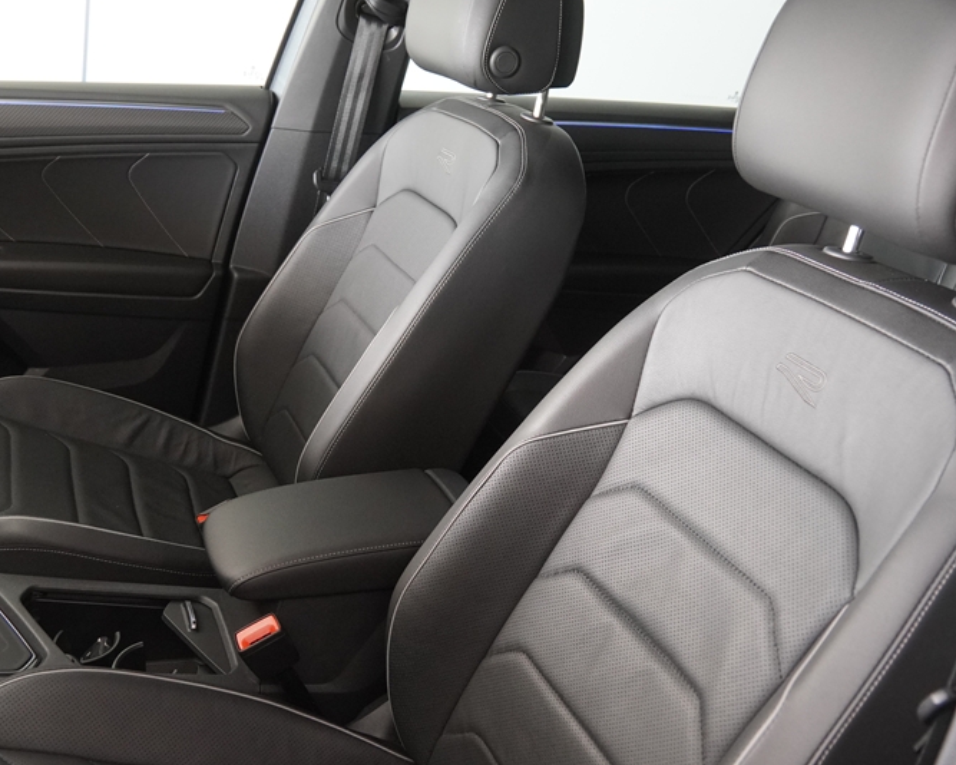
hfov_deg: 49.4
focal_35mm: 37
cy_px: 353
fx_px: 1039
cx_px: 450
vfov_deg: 40.4
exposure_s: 1/160
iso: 1600
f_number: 3.2
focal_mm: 17
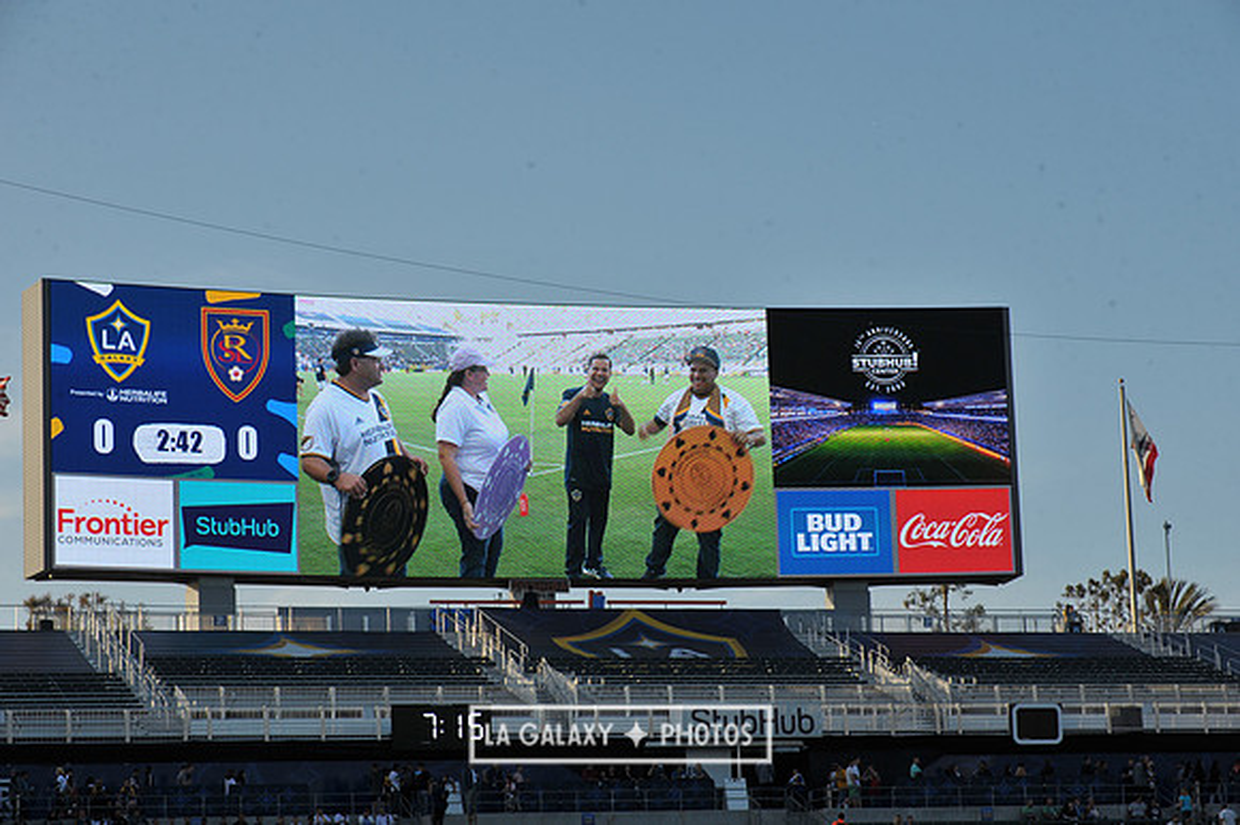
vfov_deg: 13.0
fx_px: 3614
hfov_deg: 19.5
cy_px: 412
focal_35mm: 105
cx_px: 620
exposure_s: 1/500
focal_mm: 105
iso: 400
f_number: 11
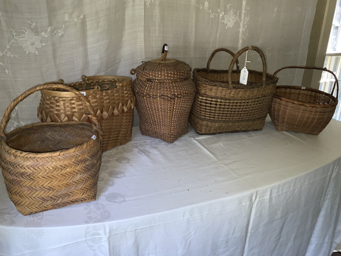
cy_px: 128
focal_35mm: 29
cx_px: 170
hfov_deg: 61.7
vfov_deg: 48.2
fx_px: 286
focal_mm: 3
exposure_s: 1/60
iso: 40
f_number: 1.8
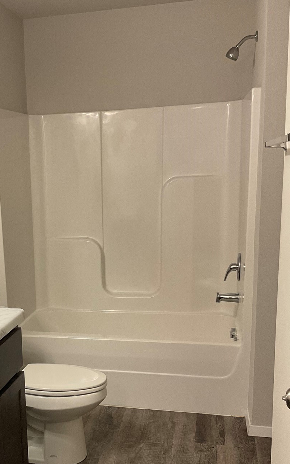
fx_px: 582
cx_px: 44
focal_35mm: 46
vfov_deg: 43.1
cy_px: 291
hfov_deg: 27.3
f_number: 1.8
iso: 125
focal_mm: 3
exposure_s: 1/60
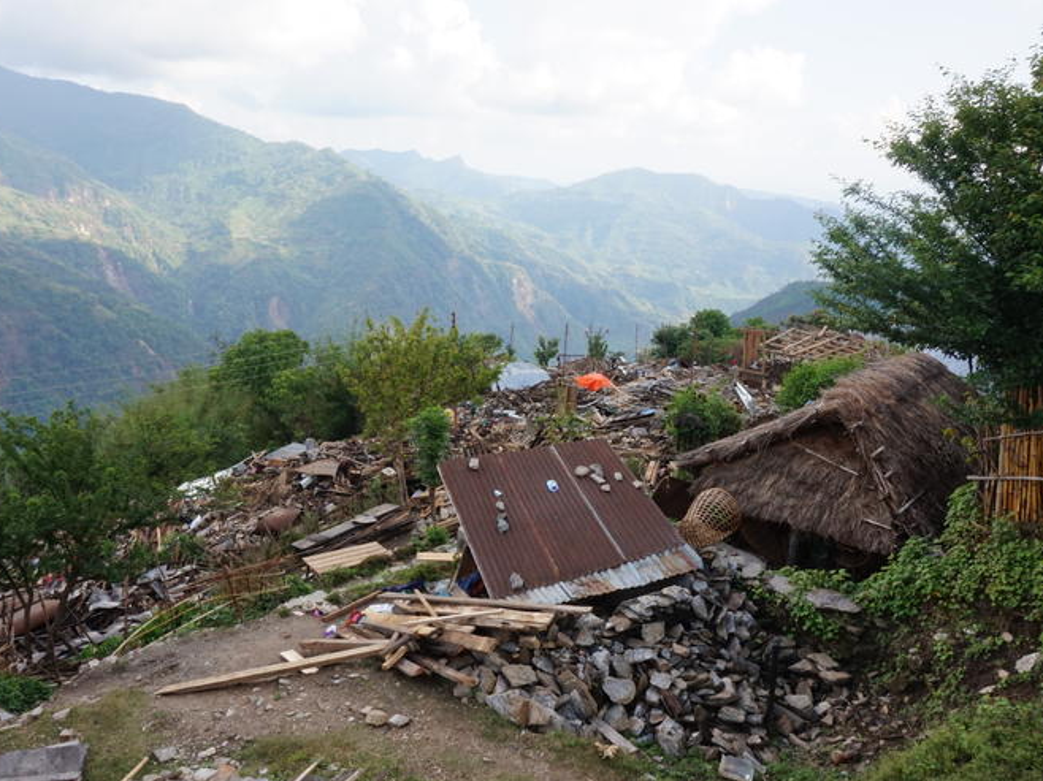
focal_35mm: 27
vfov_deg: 51.3
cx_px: 485
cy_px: 405
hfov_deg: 65.3
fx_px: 813
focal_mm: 16
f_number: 22
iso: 500
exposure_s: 1/50
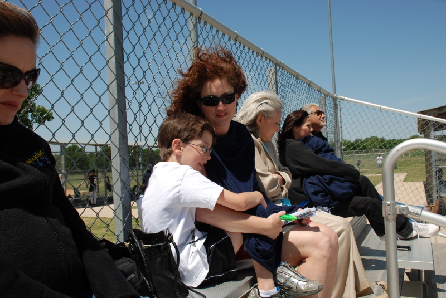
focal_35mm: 33
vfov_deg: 40.0
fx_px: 409
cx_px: 223
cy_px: 149
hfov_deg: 57.2
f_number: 8
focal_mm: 22
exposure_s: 1/250
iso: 100
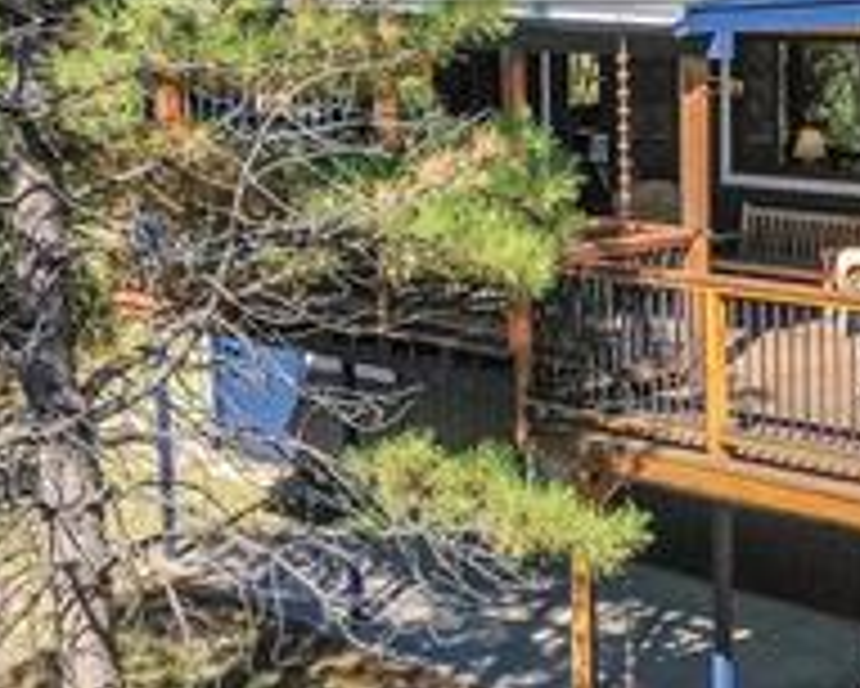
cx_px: 815
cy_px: 360
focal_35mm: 88
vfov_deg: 17.5
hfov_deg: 21.1
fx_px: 2241
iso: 800
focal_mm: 10.26
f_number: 8
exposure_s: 1/1250
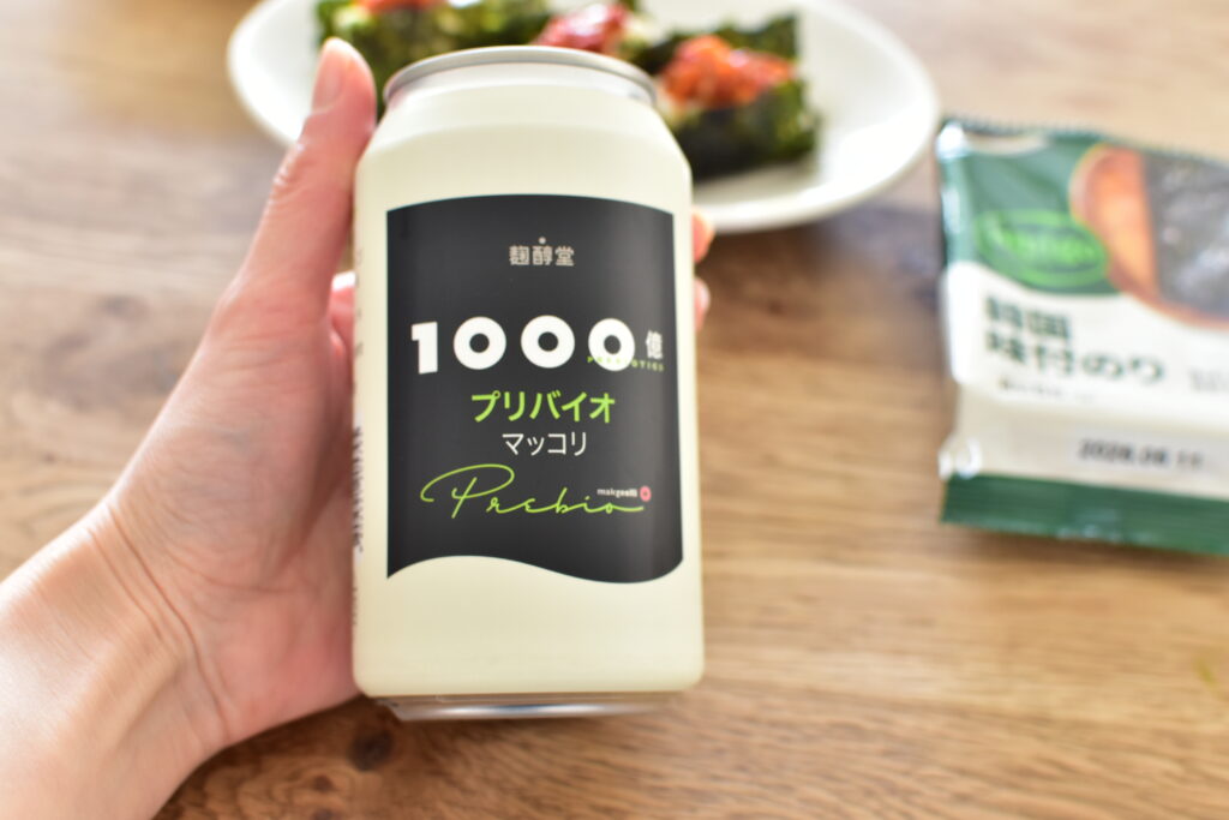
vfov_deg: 25.8
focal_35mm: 52
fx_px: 1792
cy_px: 410
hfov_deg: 37.8
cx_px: 614
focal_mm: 35
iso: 640
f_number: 4.5
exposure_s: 1/20
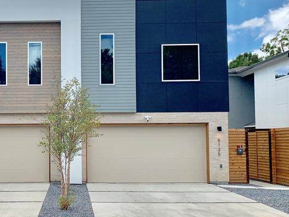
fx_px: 417
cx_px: 58
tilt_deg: +3.4
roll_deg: -0.2
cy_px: 122
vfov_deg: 29.1
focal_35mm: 50
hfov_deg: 36.9
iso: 25
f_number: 1.8
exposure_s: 1/2681
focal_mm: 4.25
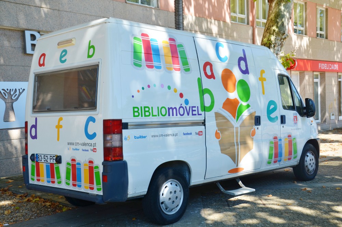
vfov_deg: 29.7
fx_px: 427
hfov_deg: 43.7
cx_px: 171
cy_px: 114
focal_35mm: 45
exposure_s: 1/160
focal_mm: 30
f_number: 6.3
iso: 100
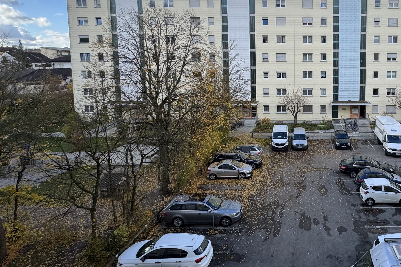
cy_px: 86
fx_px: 301
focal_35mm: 27
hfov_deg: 62.7
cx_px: 310
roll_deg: +1.0
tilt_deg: -4.8
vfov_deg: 47.1
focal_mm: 2.22
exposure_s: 1/646
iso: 40
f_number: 2.2
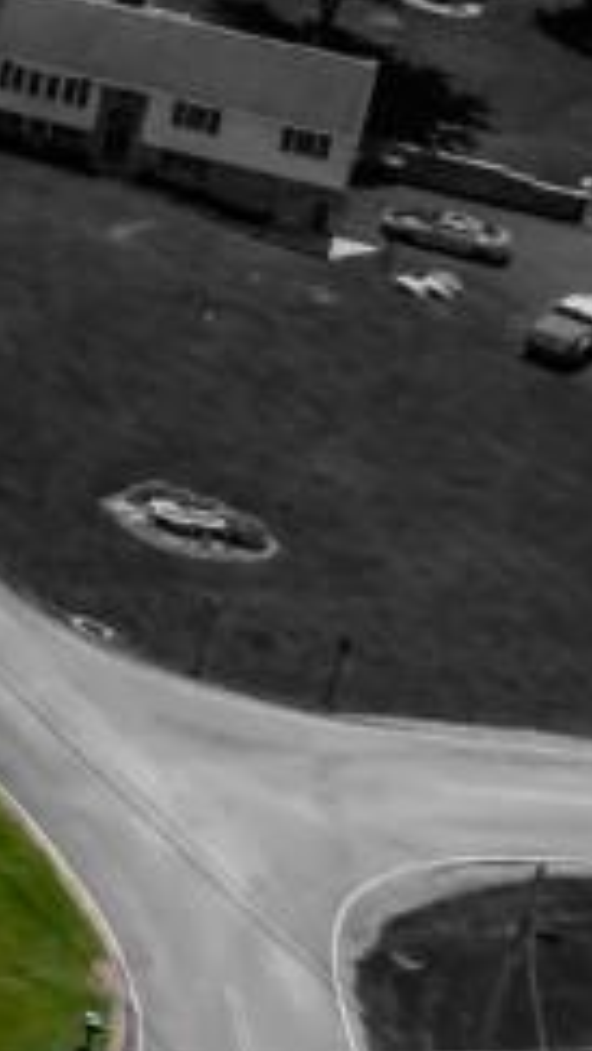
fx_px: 4318
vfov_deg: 13.2
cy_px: -458
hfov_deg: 5.8
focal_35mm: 155
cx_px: -2299
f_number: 1.8
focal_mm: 8.67
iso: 100
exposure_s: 1/4000
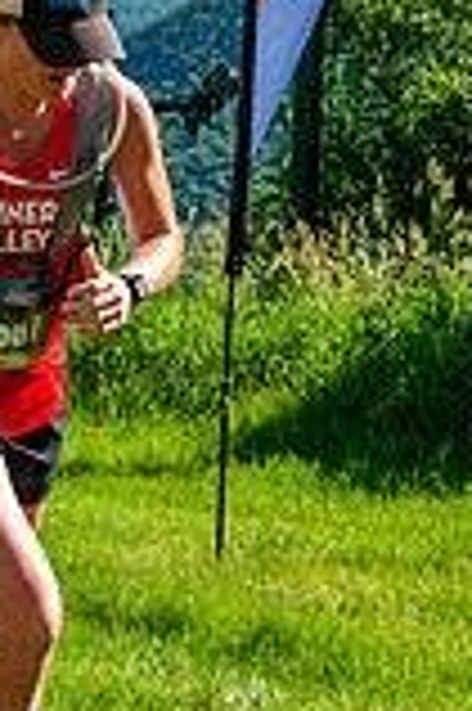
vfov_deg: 14.1
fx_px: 2858
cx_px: 146
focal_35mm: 145
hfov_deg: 9.4
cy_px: 482
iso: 200
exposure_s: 1/400
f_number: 8
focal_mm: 34
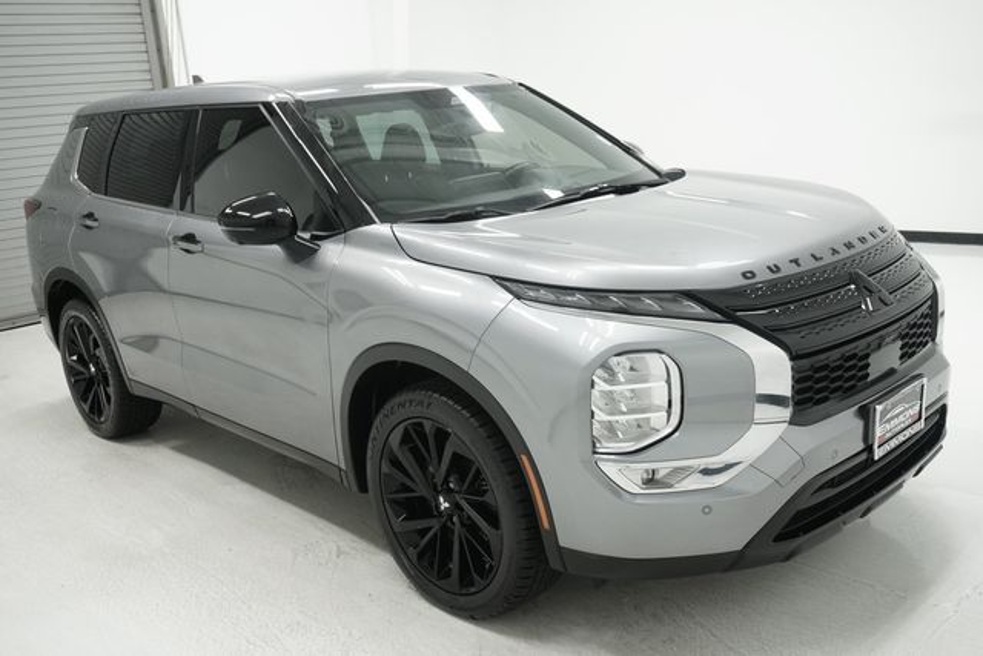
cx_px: 492
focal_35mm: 34
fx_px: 929
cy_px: 328
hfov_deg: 55.8
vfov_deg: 38.9
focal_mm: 23
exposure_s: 1/200
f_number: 5.6
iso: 1000
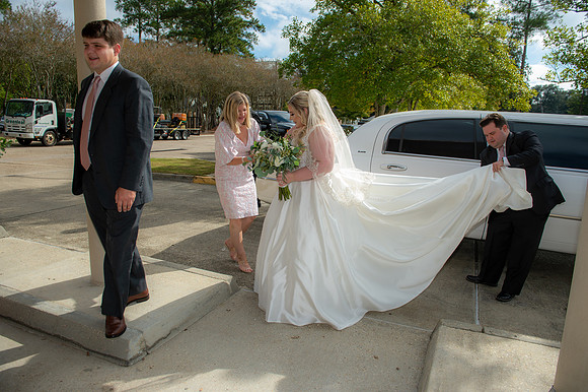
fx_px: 392
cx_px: 294
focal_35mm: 24
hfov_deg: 73.8
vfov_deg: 53.1
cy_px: 196
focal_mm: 24
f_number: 5
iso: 64
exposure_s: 1/500
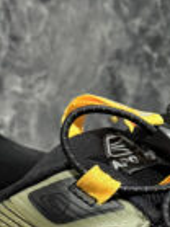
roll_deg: +0.0
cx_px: 253
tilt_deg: -13.9
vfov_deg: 14.2
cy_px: 180
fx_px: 905
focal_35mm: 138
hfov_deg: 10.4
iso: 800
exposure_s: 1/60
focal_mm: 6.76
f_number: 1.78
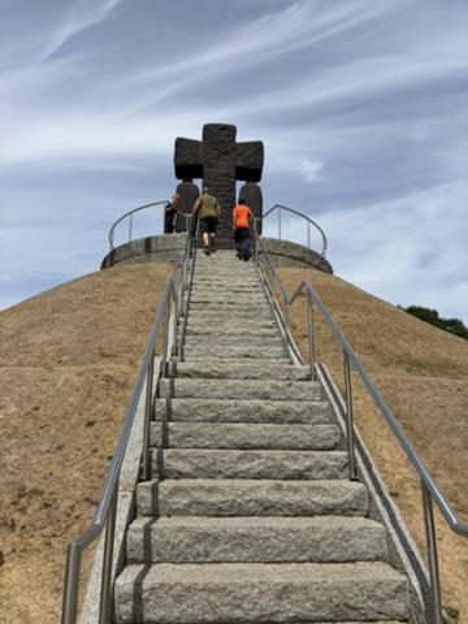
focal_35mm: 26
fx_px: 469
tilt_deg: +15.9
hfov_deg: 53.1
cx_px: 234
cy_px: 312
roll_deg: -0.1
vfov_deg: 67.3
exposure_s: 1/7813
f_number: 1.6
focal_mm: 5.96
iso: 50
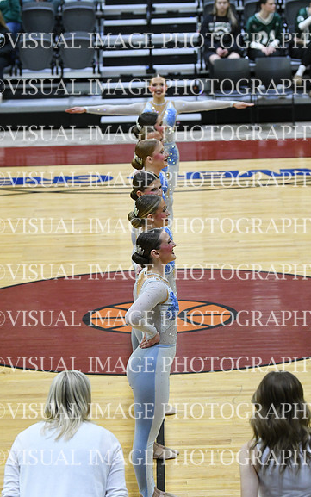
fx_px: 2290
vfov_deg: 12.4
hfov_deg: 7.8
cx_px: 156
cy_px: 249
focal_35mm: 169
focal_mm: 110
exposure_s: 1/400
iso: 5000
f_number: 4
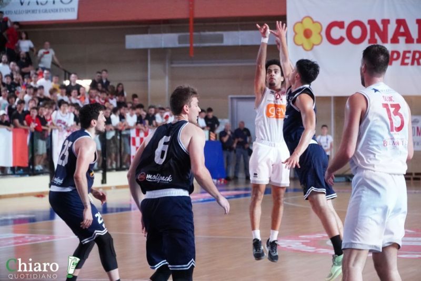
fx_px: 1281
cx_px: 210
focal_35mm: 110
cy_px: 140
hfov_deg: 18.7
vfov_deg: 12.5
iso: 5000
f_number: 4
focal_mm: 73
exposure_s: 1/640
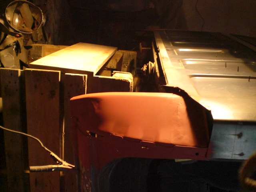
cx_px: 128
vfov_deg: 37.7
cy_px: 96
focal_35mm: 38
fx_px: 281
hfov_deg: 49.0
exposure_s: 1/60
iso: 400
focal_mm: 6.3
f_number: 3.1
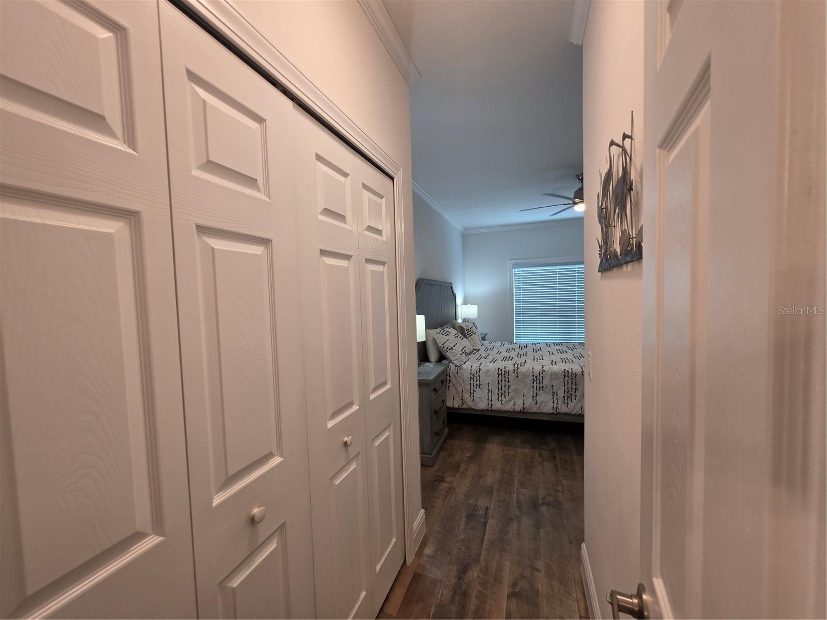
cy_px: 310
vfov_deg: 89.9
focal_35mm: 13
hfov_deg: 106.2
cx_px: 414
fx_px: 311
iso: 125
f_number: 1.9
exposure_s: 1/120
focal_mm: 2.2
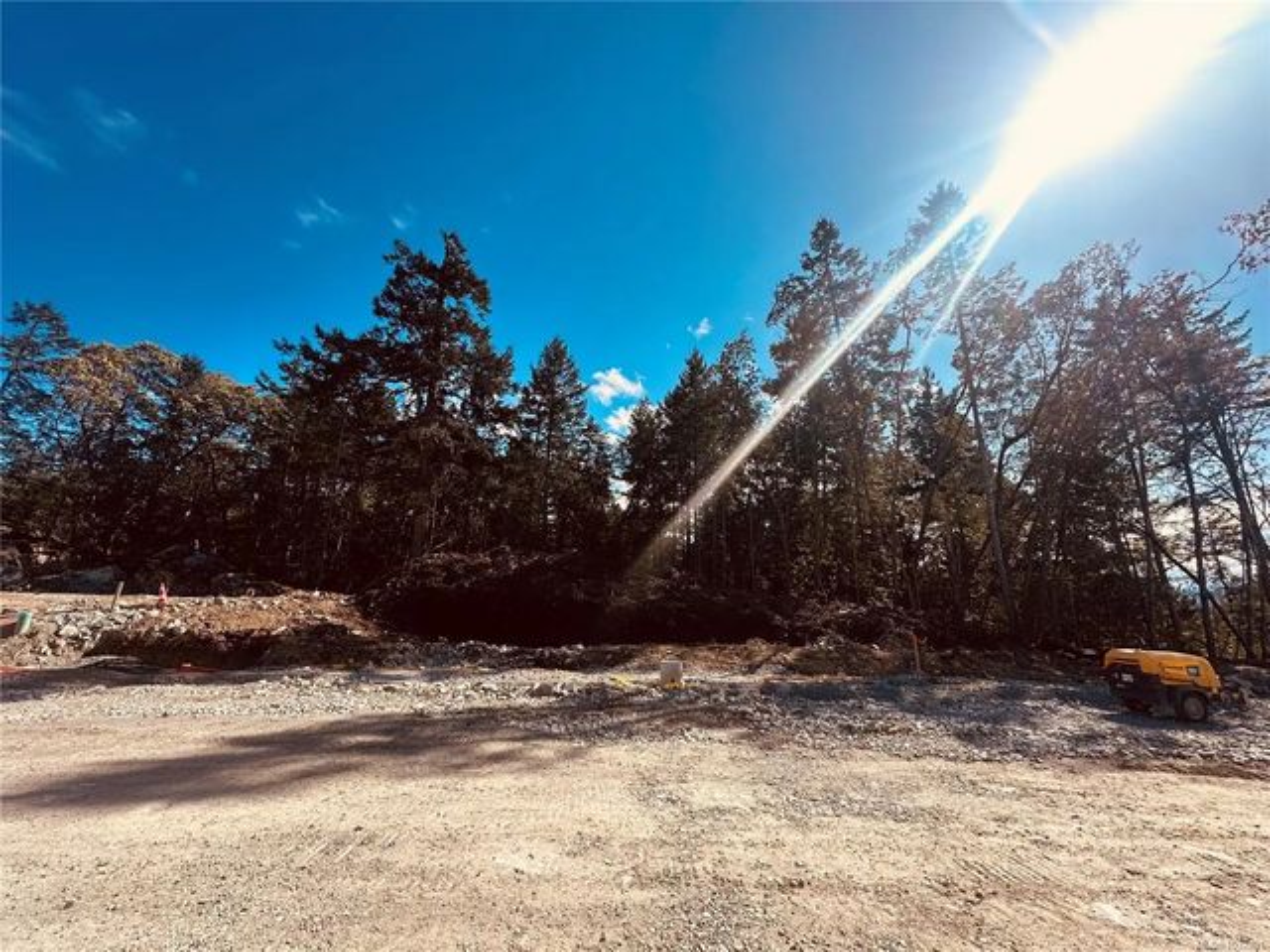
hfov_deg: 102.1
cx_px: 635
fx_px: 514
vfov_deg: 85.7
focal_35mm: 14
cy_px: 476
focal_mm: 2.22
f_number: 2.2
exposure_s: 1/1473
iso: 40
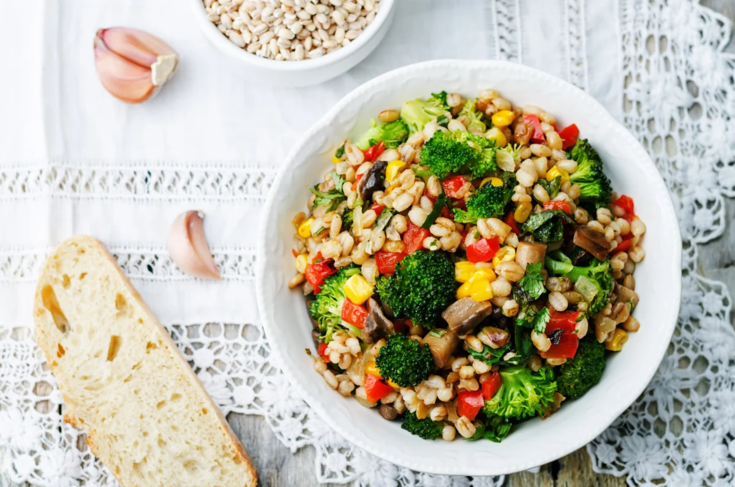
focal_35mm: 75
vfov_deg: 18.1
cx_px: 368
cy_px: 244
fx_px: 1528
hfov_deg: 27.0
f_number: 5
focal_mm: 50
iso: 100
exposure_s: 1/13
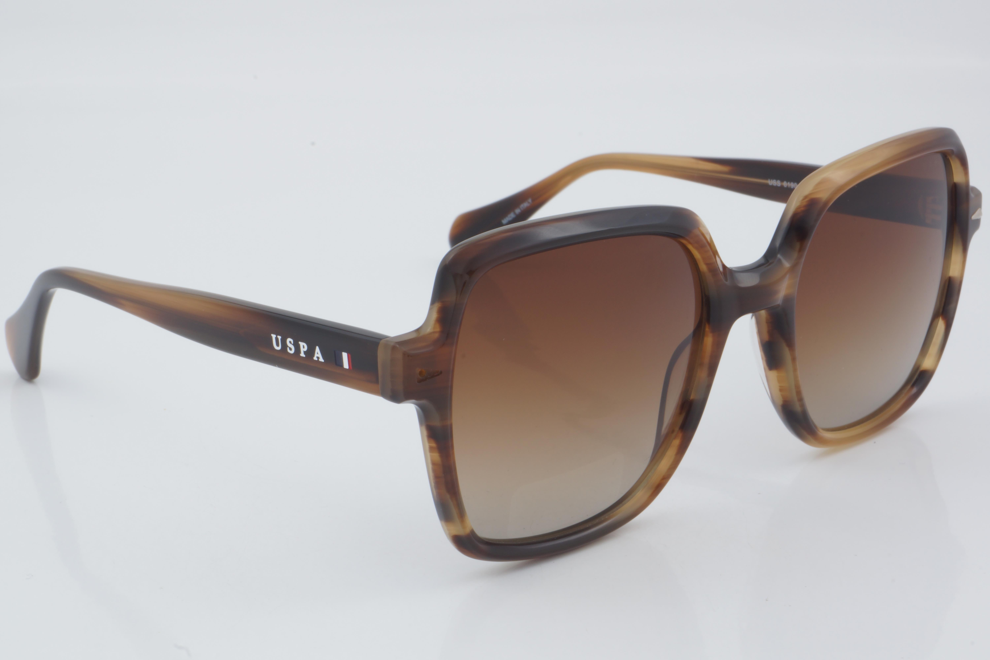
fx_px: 2062
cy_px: 330
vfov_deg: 18.2
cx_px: 495
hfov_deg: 27.0
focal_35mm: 75
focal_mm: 50
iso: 100
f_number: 32
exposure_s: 1/3
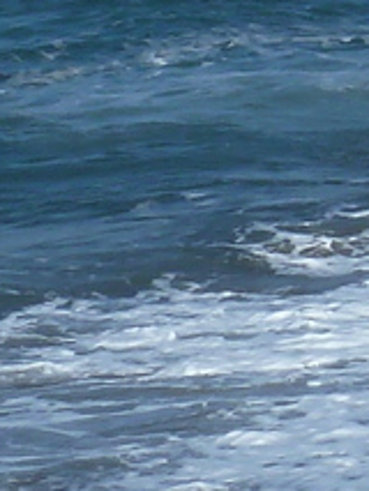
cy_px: -12
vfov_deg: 6.0
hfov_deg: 4.4
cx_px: 879
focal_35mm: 331
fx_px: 4700
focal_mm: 7.3
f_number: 5.6
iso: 80
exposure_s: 1/400
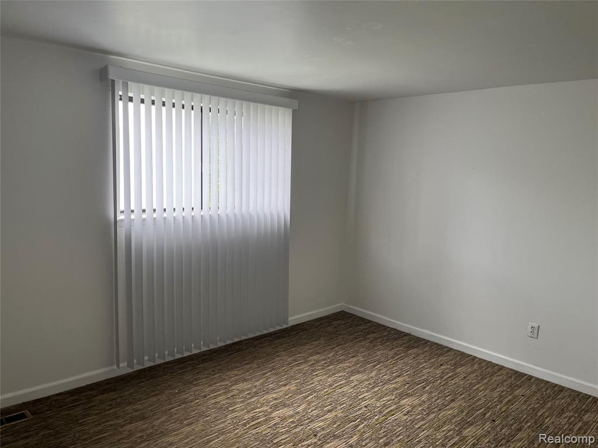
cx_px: 299
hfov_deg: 67.3
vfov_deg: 53.1
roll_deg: -2.8
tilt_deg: -7.5
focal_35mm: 26
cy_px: 224
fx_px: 449
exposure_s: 1/122
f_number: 1.6
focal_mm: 5.1
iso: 100
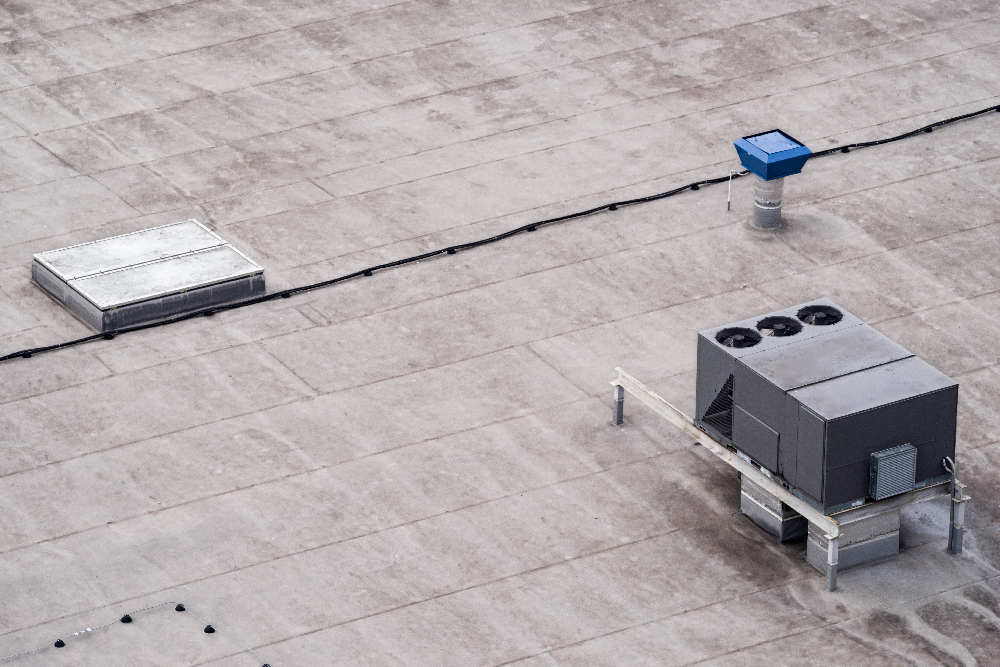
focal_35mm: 200
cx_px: 500
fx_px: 5557
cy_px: 334
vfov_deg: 6.9
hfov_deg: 10.3
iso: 200
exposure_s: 1/100
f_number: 11
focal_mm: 200
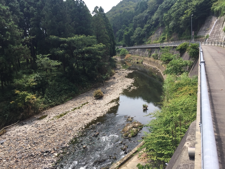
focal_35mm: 29
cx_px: 112
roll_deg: +6.6
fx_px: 188
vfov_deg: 48.2
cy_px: 84
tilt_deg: -9.6
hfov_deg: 61.7
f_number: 2.2
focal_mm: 4.15
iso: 32
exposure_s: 1/824
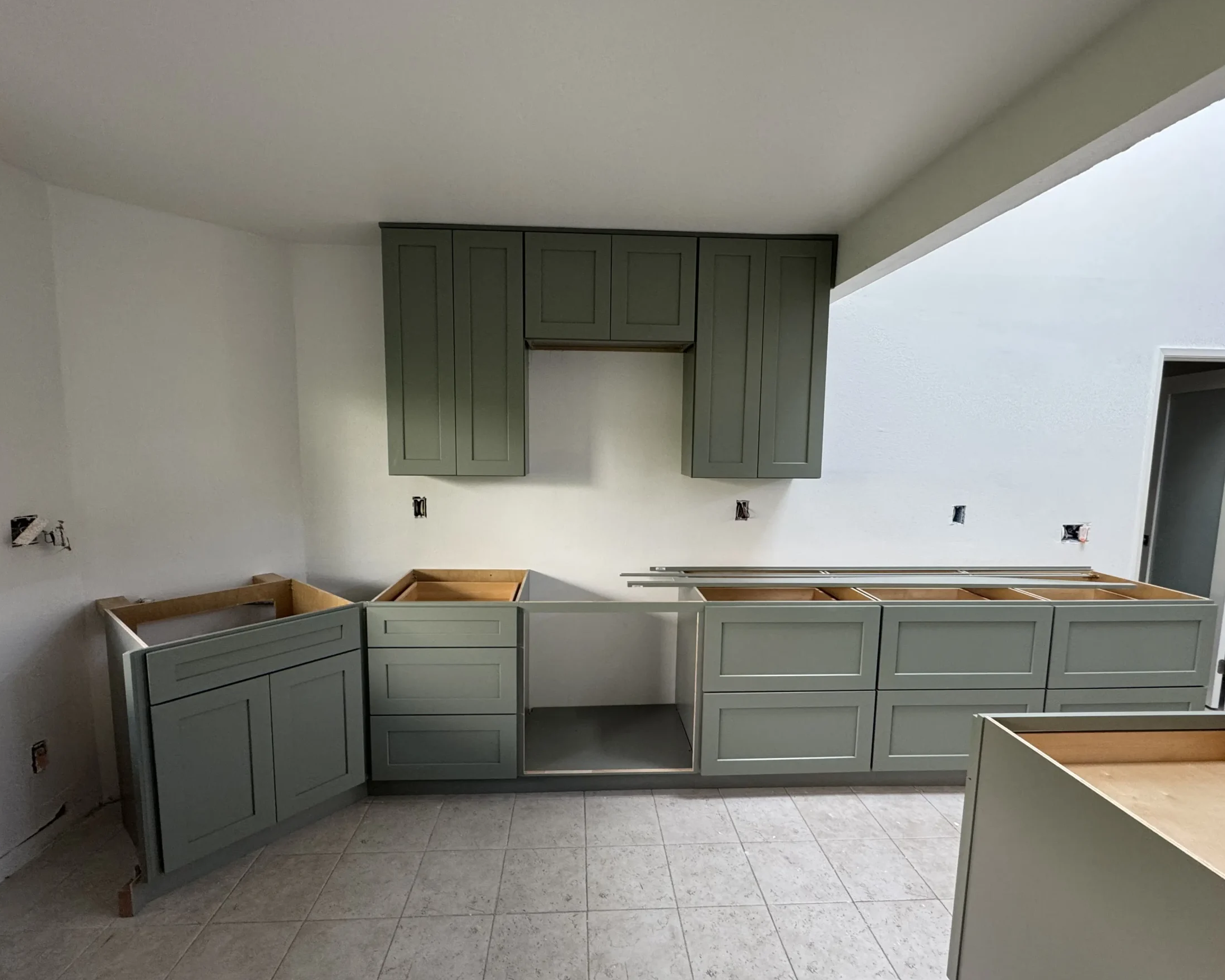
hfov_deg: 93.1
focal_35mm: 16
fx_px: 580
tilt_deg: -6.4
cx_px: 609
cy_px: 505
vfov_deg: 80.4
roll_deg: -0.5
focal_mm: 2.22
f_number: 2.2
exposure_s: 1/99
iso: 200
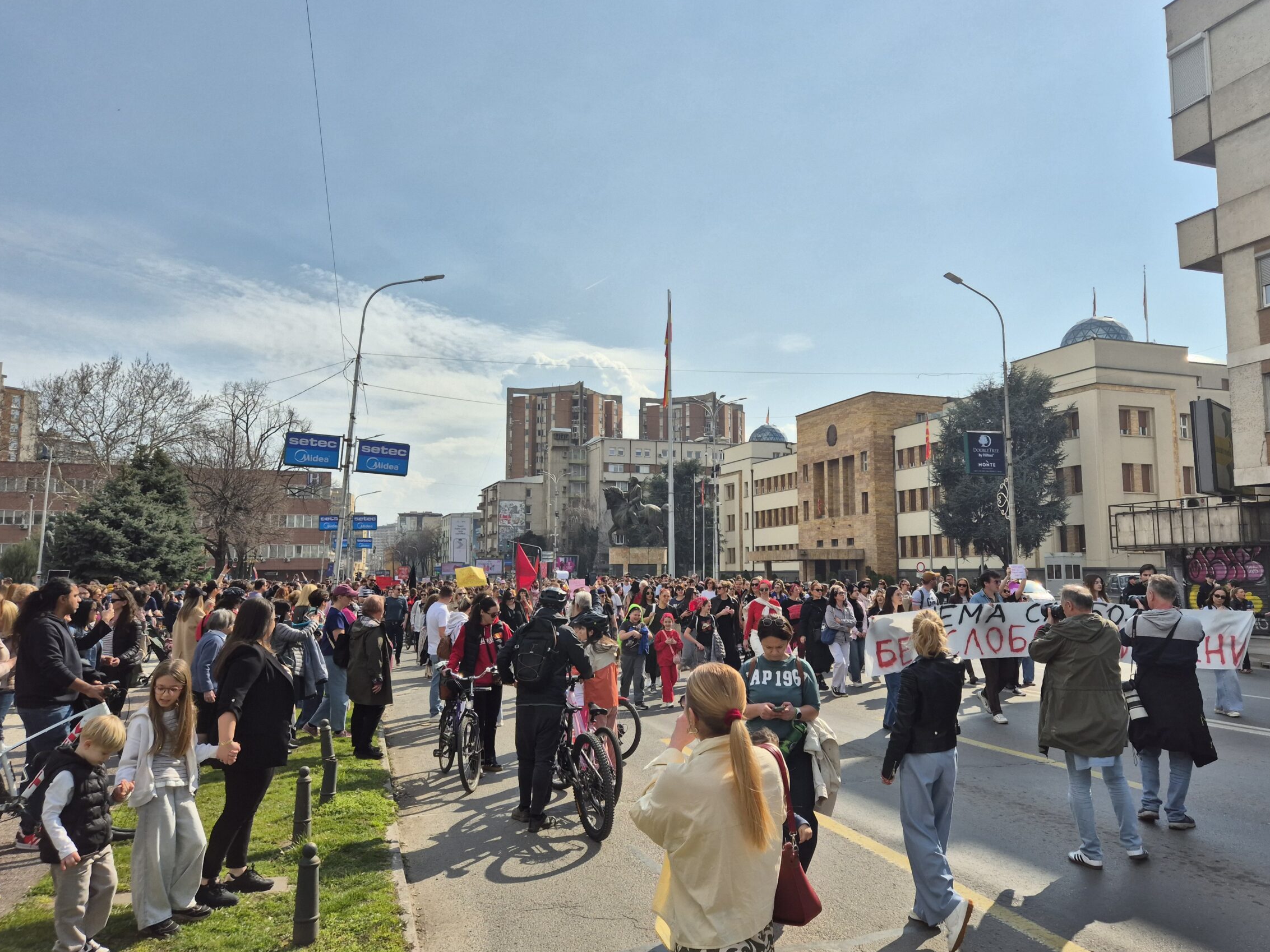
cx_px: 686
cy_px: 453
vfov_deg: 53.0
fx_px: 954
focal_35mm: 26
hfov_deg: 67.2
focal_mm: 5.4
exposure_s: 1/4080
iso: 25
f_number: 1.8
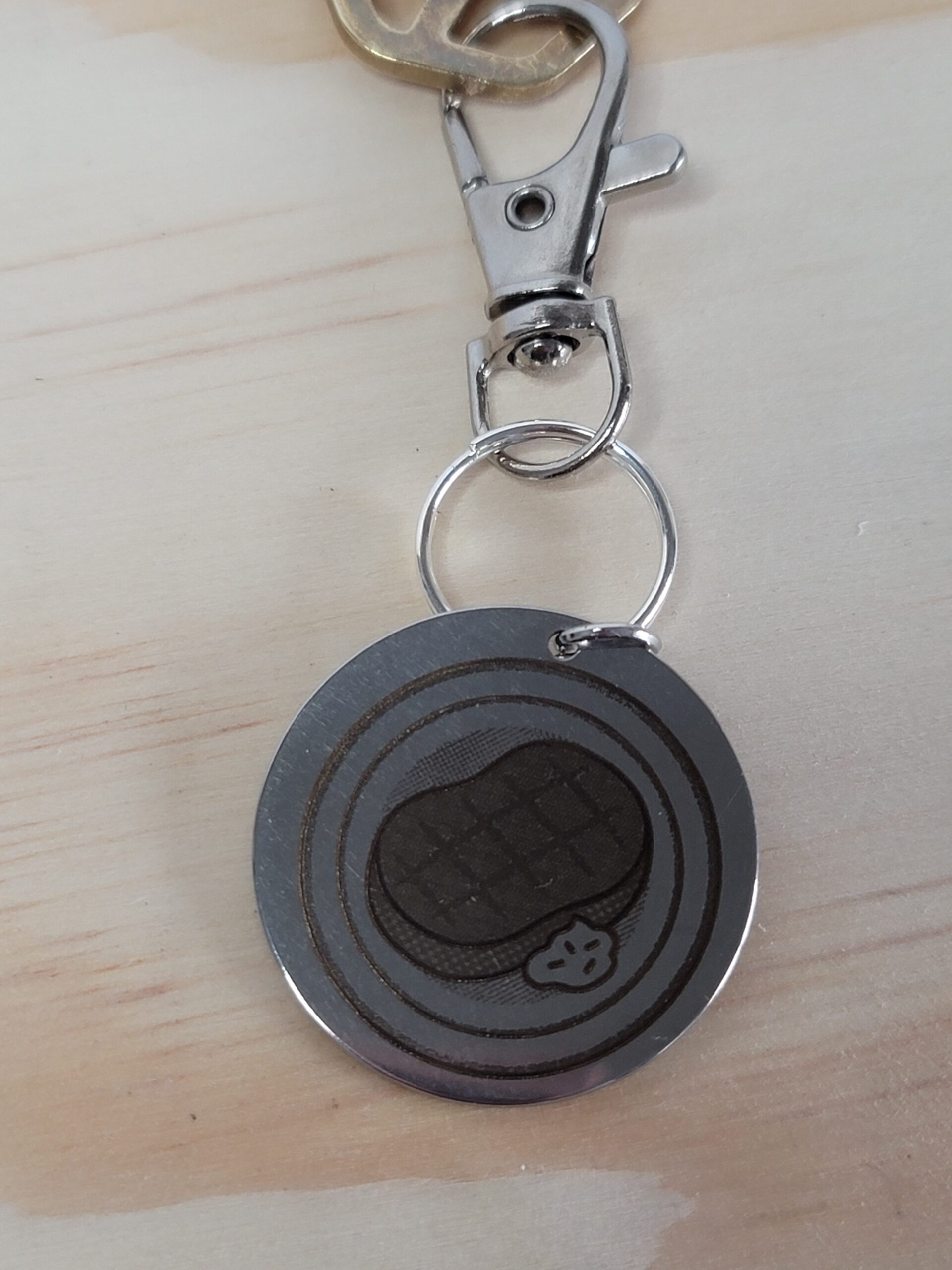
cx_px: 476
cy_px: 635
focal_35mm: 25
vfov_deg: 69.4
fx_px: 917
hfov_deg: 54.9
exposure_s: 1/100
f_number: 1.8
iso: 125
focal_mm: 7
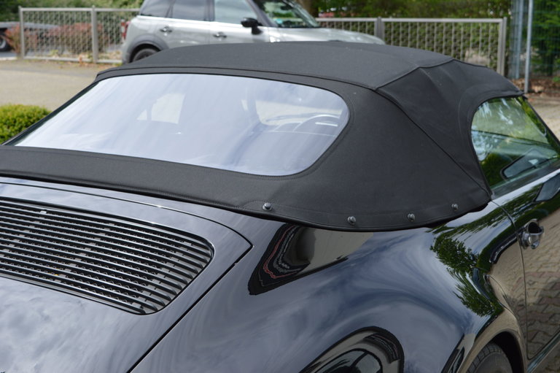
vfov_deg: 23.7
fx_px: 886
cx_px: 280
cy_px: 186
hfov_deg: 35.1
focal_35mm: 57
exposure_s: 1/200
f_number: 7.1
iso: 100
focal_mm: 38
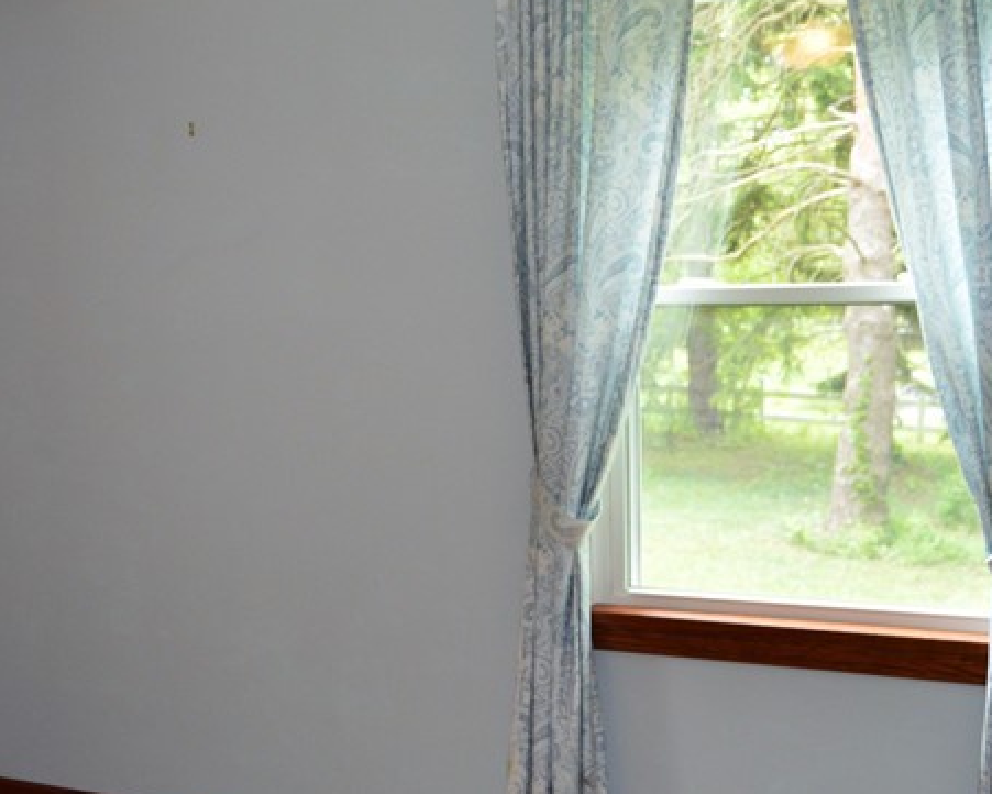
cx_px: 137
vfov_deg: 24.9
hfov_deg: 29.9
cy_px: 488
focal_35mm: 61
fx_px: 1791
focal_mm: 18
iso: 400
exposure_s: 1/80
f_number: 4
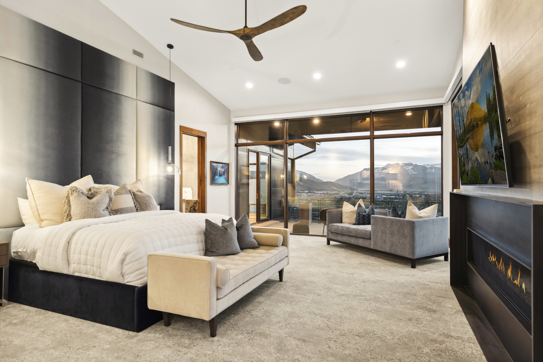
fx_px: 300
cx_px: 272
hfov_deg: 84.3
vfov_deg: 62.2
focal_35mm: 20
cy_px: 181
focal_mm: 19.9
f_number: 5.6
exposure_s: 1/10
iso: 500
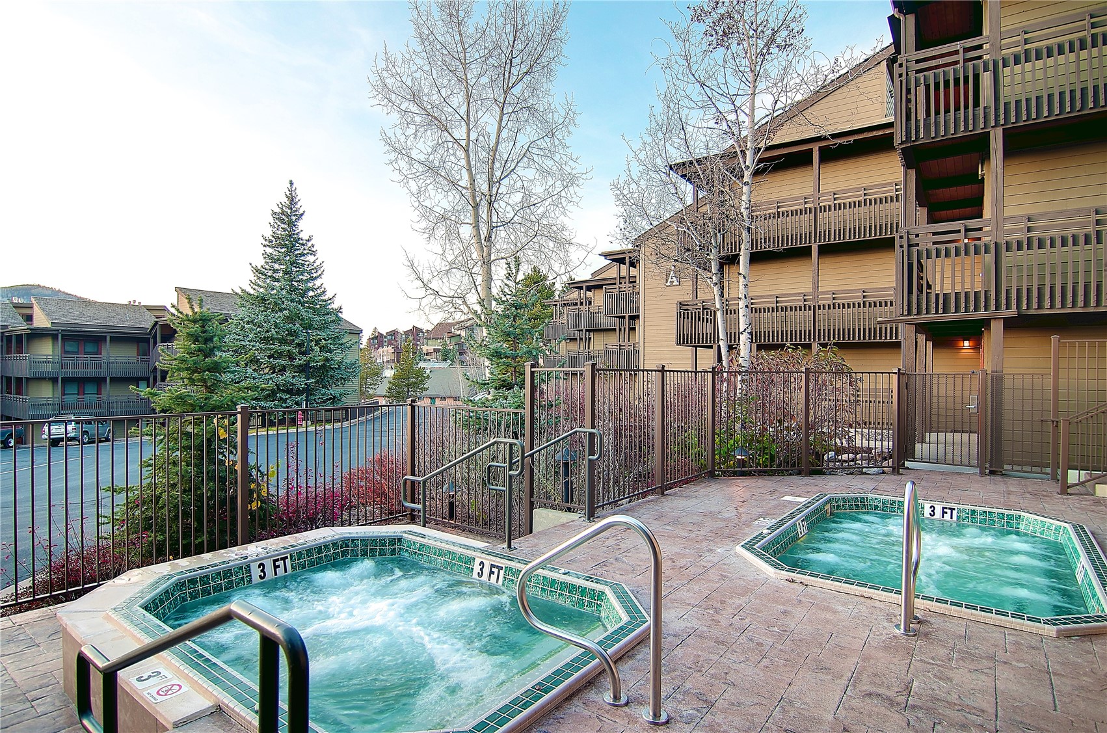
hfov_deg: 90.1
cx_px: 554
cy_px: 366
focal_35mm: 18
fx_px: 552
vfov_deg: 67.1
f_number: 4
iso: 100
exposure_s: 1/20
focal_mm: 12
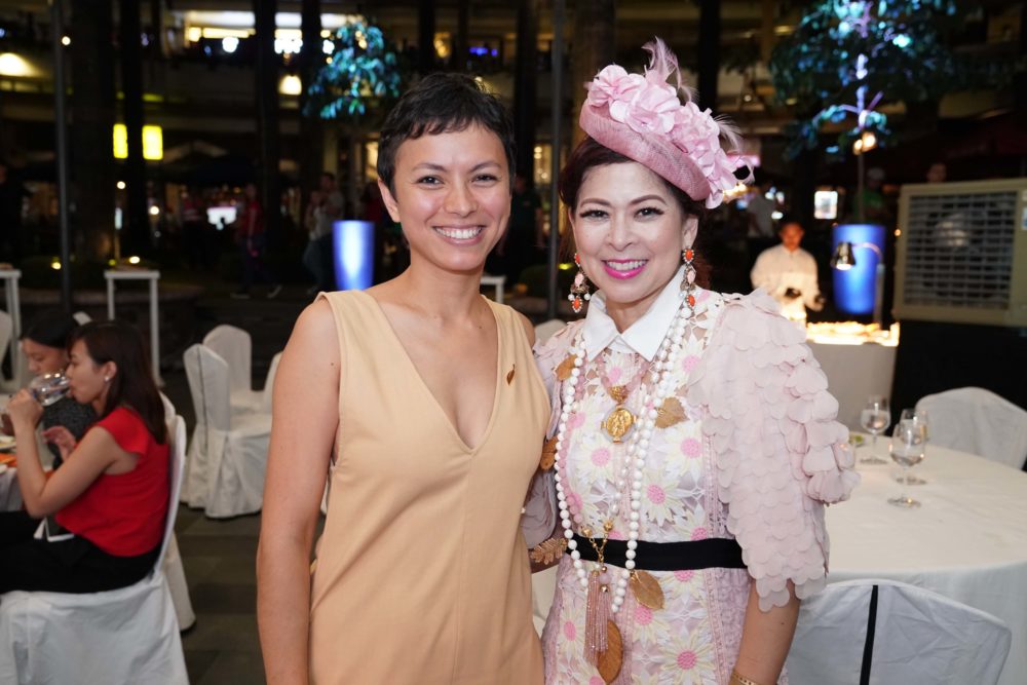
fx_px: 884
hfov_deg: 60.3
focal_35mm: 31
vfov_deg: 42.3
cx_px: 514
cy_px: 342
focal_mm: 31
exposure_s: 1/125
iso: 4000
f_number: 4
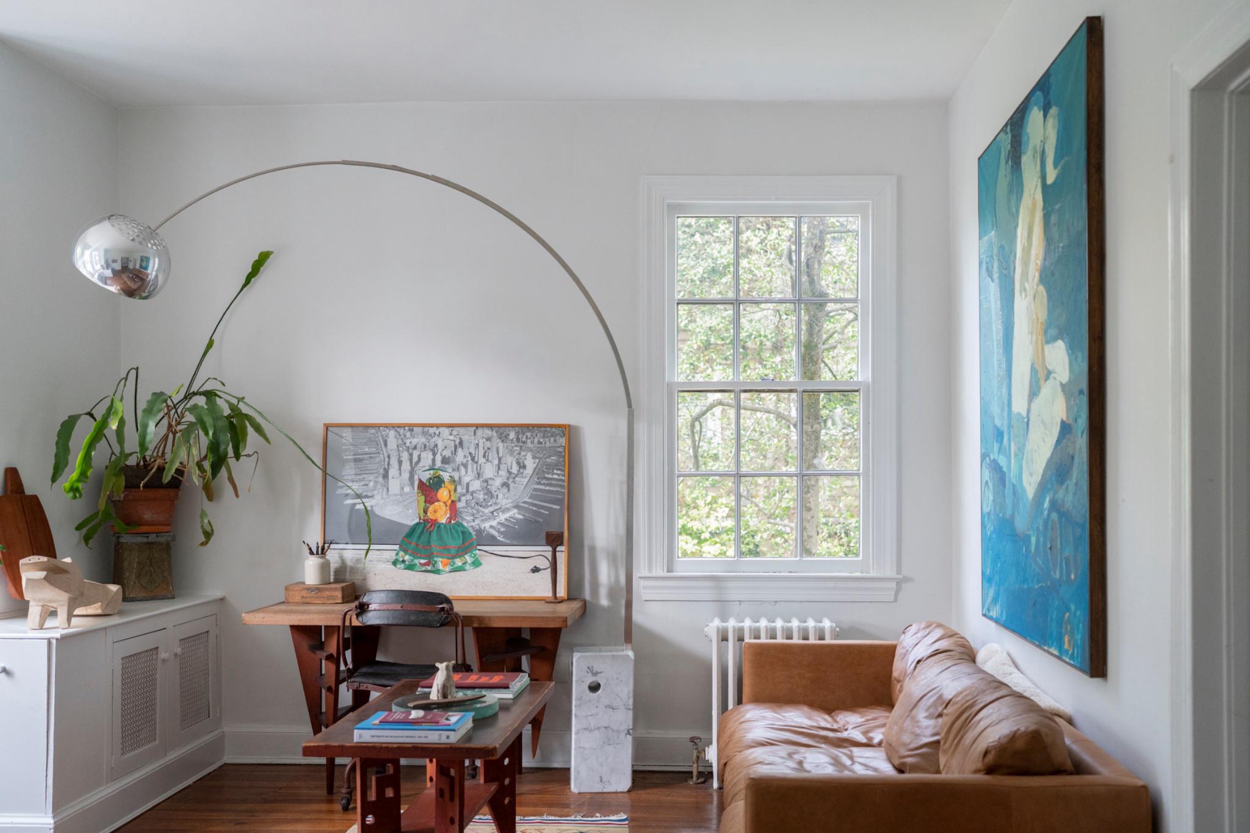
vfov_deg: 37.8
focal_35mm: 35
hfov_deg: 54.4
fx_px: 1215
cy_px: 416
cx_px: 625
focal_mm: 35
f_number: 3.2
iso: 1600
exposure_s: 1/250
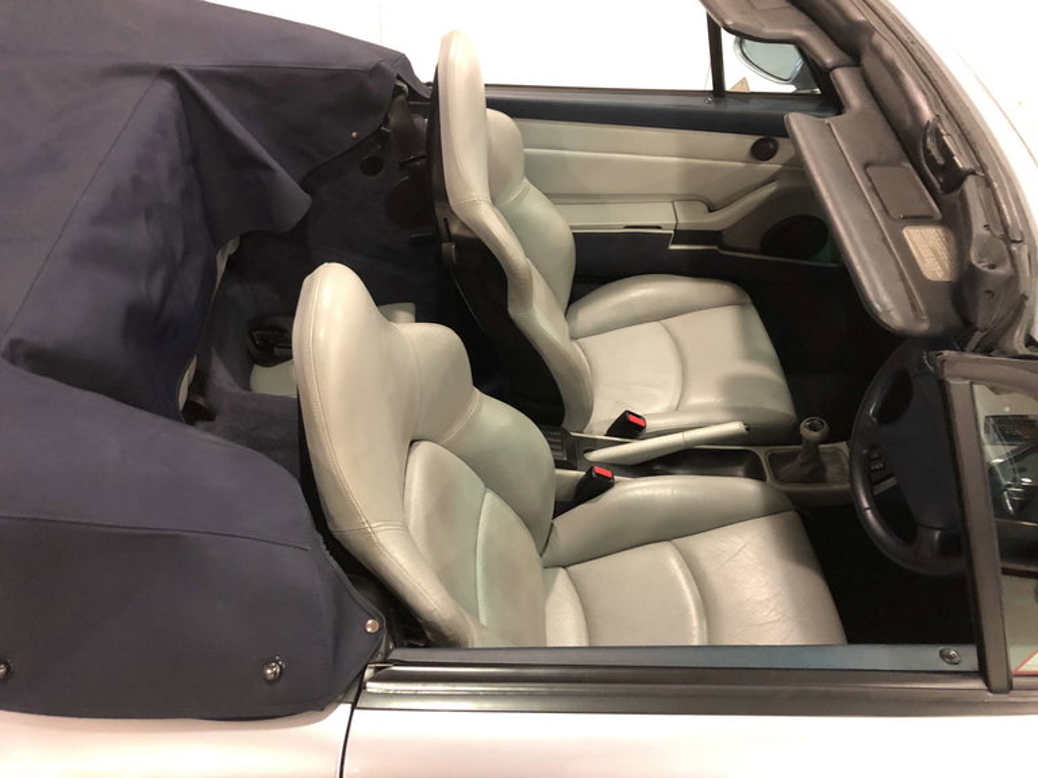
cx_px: 519
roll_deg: -3.1
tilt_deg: -42.2
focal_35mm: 28
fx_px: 840
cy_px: 389
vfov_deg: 49.7
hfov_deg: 63.4
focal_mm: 3.99
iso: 80
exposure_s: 1/6
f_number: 1.8
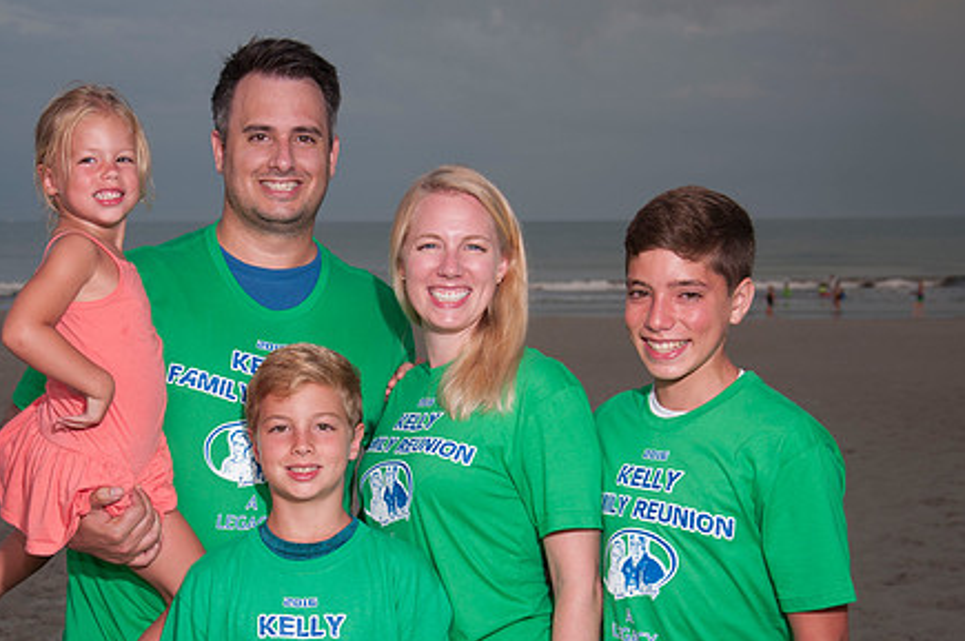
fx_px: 2142
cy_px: 383
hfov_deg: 25.3
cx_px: 337
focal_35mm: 80
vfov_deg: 17.0
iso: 100
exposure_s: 1/160
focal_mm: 40
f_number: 5.6
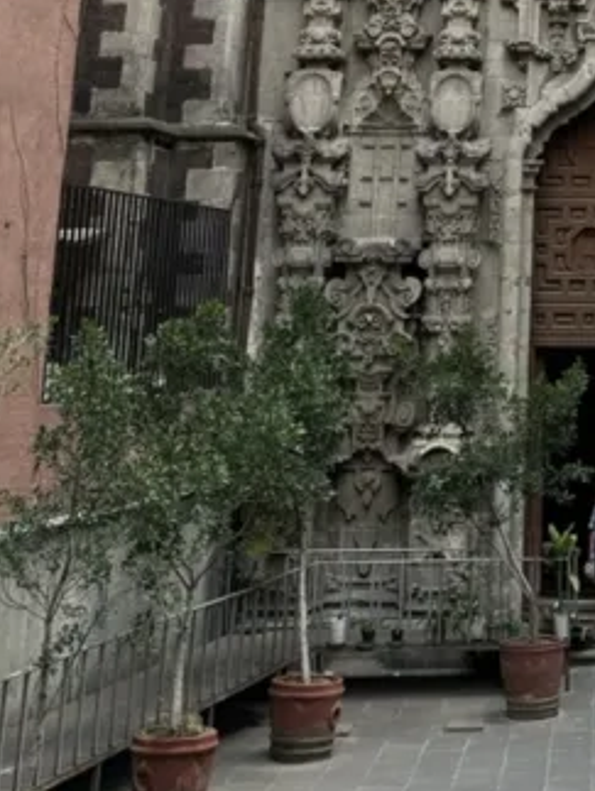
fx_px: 1738
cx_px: 637
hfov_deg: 18.7
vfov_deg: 22.1
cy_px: -331
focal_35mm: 76
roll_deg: -0.7
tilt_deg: +20.6
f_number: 1.78
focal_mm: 6.76
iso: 80
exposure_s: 1/510
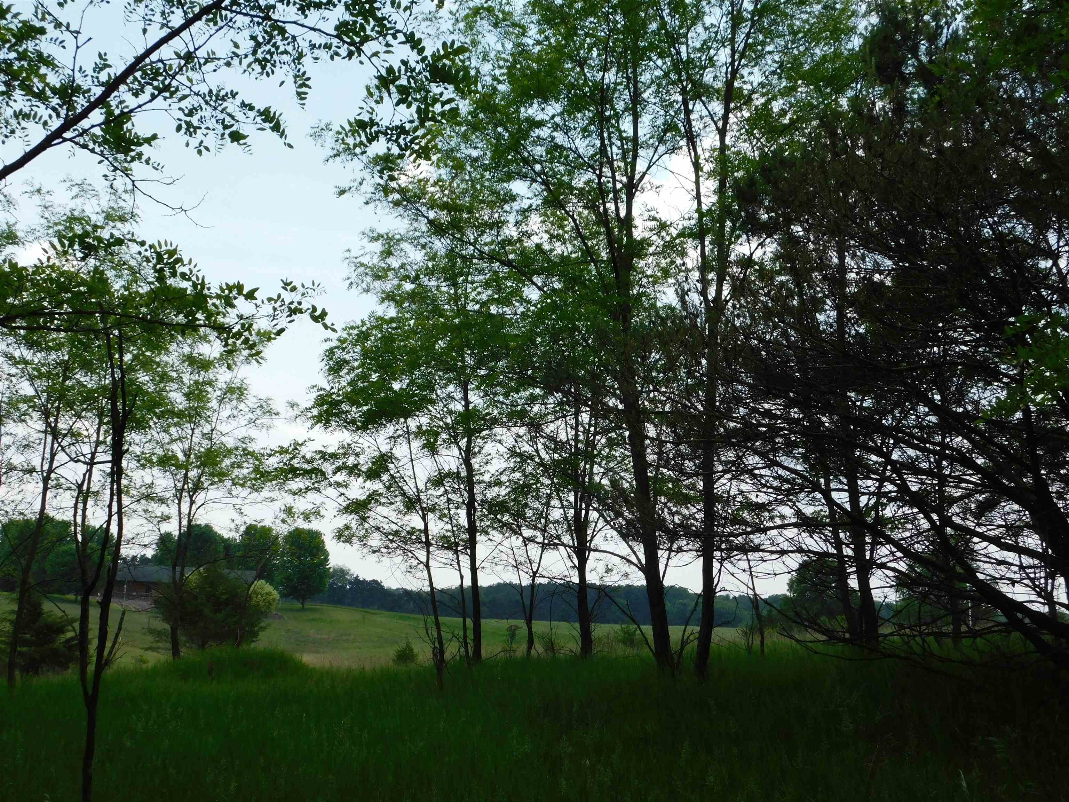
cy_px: 401
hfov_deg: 51.4
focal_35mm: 36
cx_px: 534
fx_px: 1112
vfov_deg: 39.7
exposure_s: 1/1250
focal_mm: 6.3
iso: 125
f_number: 3.5
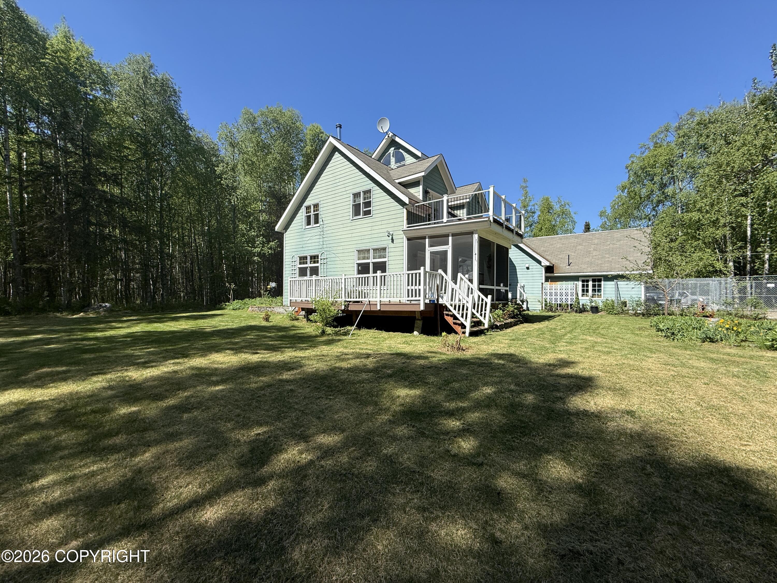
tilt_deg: +0.2
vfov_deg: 85.7
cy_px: 292
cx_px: 388
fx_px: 314
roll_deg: -0.3
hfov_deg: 102.1
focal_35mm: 14
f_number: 2.2
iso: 50
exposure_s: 1/1848
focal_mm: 2.22
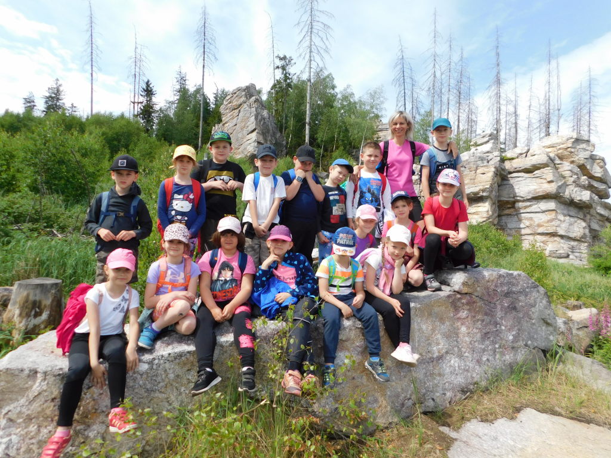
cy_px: 229
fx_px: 406
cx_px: 306
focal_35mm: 23
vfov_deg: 58.9
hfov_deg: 73.9
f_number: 3
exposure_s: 1/1000
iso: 125
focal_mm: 4
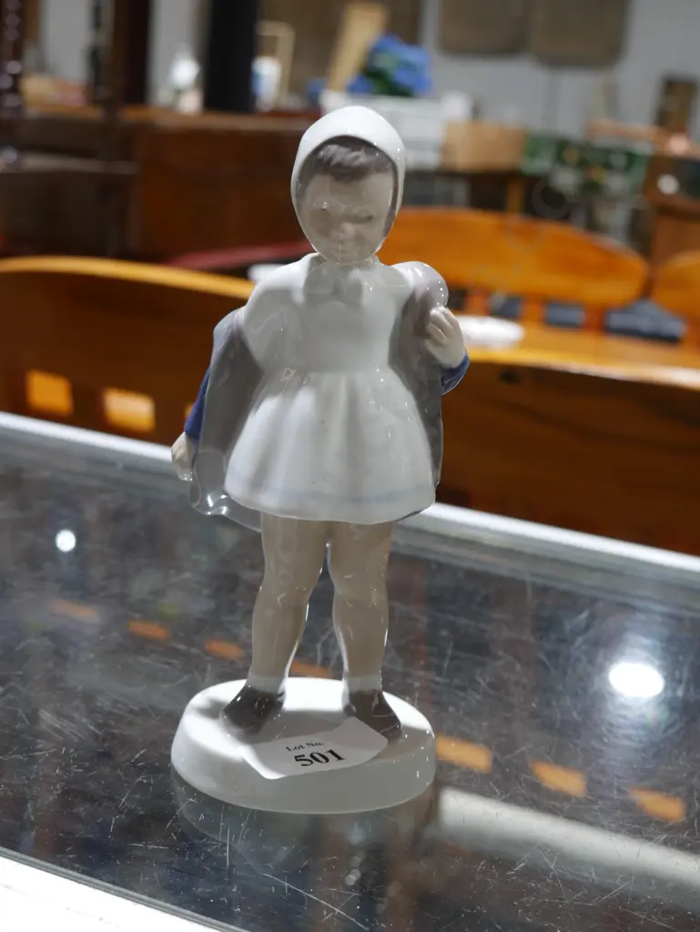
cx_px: 350
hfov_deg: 29.1
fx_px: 1347
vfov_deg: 38.2
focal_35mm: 50
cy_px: 466
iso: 800
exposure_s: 1/60
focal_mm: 25
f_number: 5.3
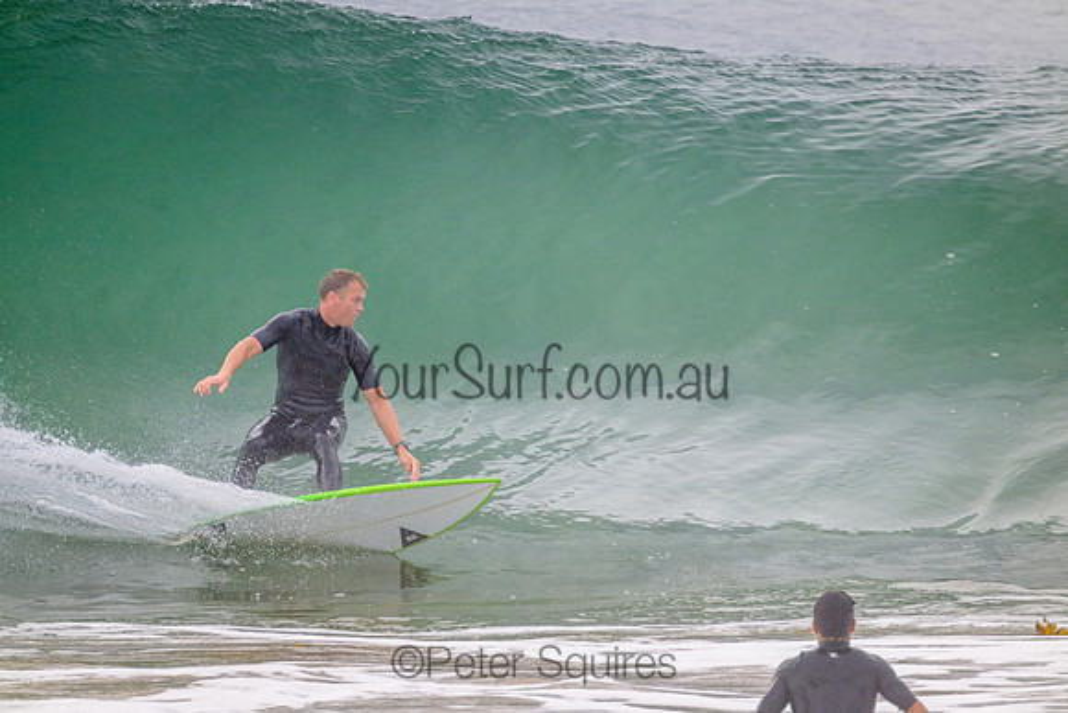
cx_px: 534
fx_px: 23738
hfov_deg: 2.6
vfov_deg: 1.7
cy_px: 356
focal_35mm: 800
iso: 2200
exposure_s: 1/2000
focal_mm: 800
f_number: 11
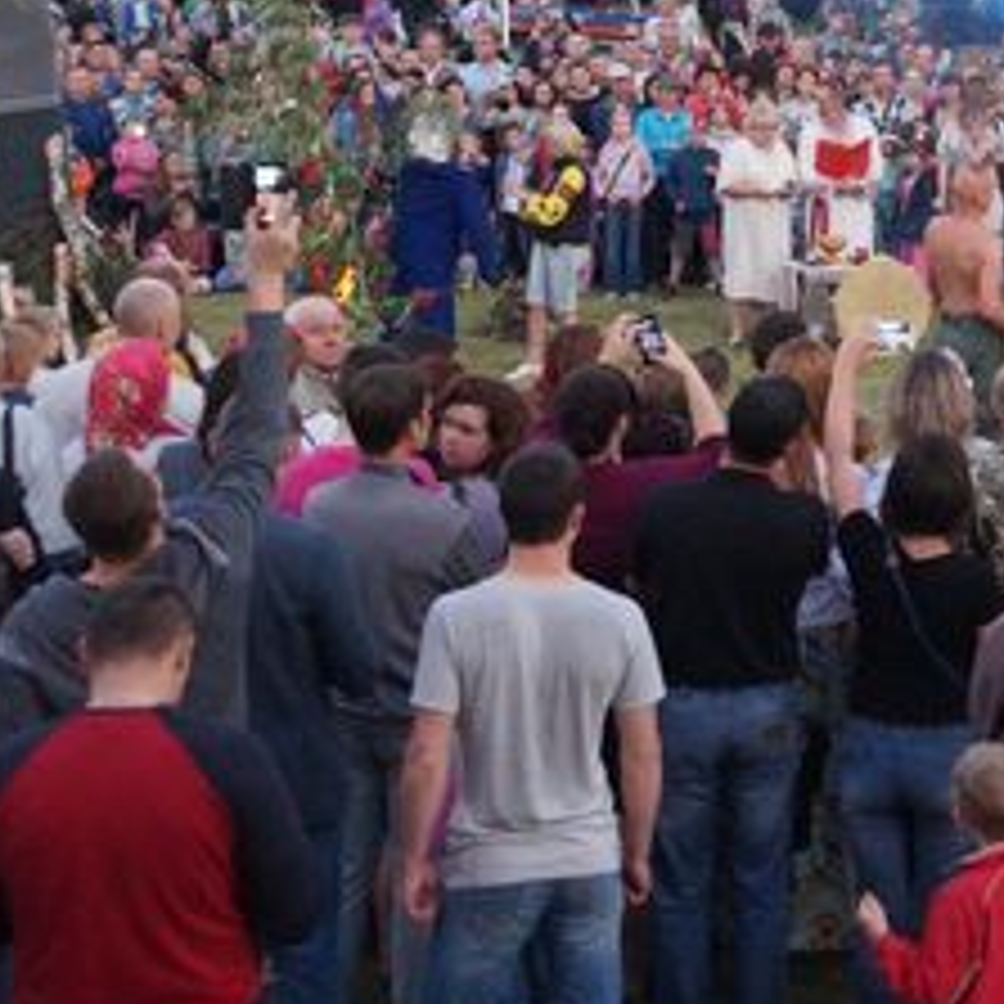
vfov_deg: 19.2
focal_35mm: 88
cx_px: 1301
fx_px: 2888
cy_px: 16
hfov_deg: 18.4
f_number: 4
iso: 2000
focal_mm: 22
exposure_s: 1/160
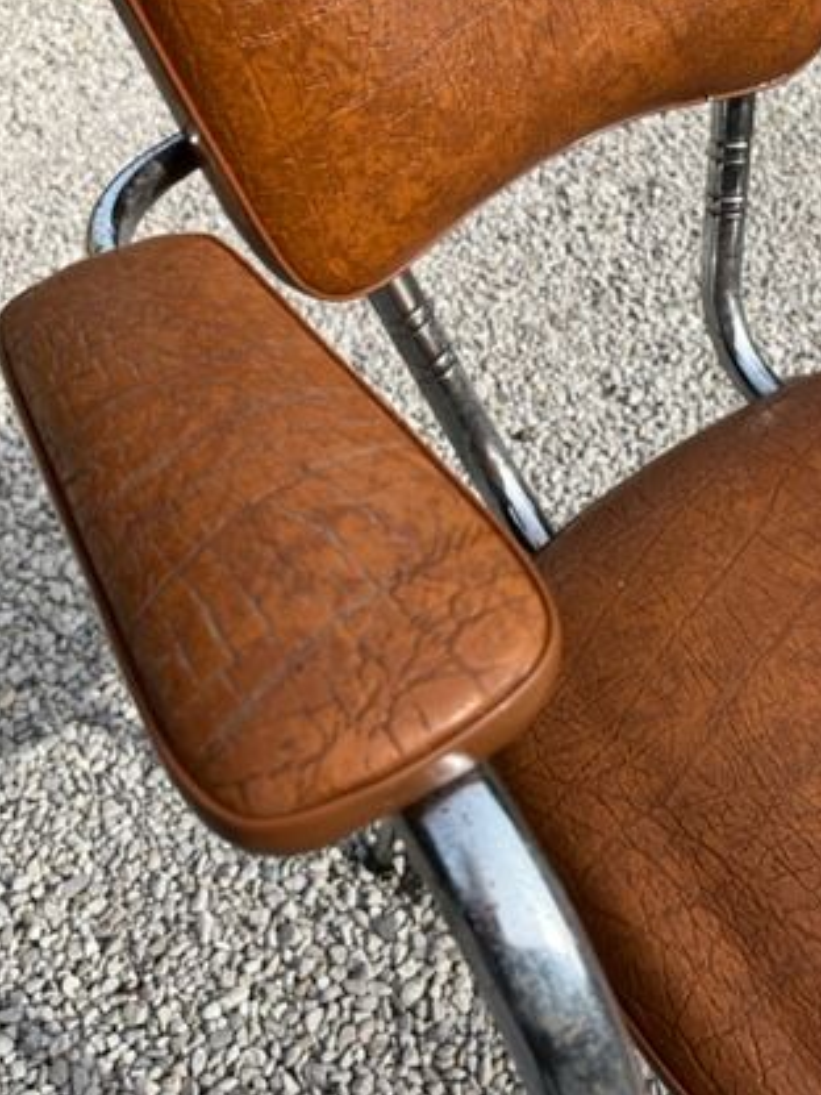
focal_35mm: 40
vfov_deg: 45.5
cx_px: 579
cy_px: 300
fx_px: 1265
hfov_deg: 35.4
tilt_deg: -41.7
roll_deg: +0.8
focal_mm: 5.1
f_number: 1.6
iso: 50
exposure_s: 1/1647
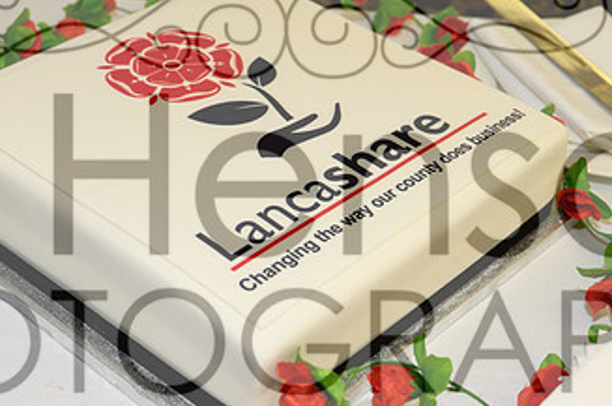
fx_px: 1222
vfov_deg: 18.9
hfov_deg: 28.1
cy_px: 178
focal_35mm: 72
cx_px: 274
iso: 2200
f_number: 4
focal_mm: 32.5
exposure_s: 1/160
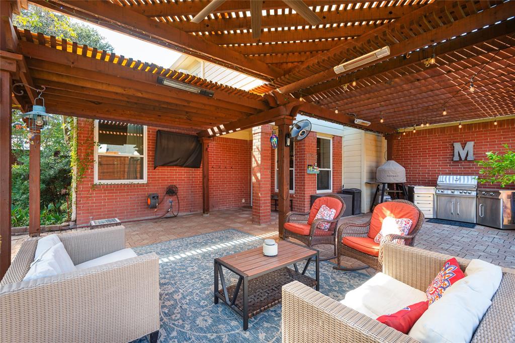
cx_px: 258
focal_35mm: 16
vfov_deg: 73.8
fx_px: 229
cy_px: 172
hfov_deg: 96.7
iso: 100
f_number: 7.1
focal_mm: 16
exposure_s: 1/25
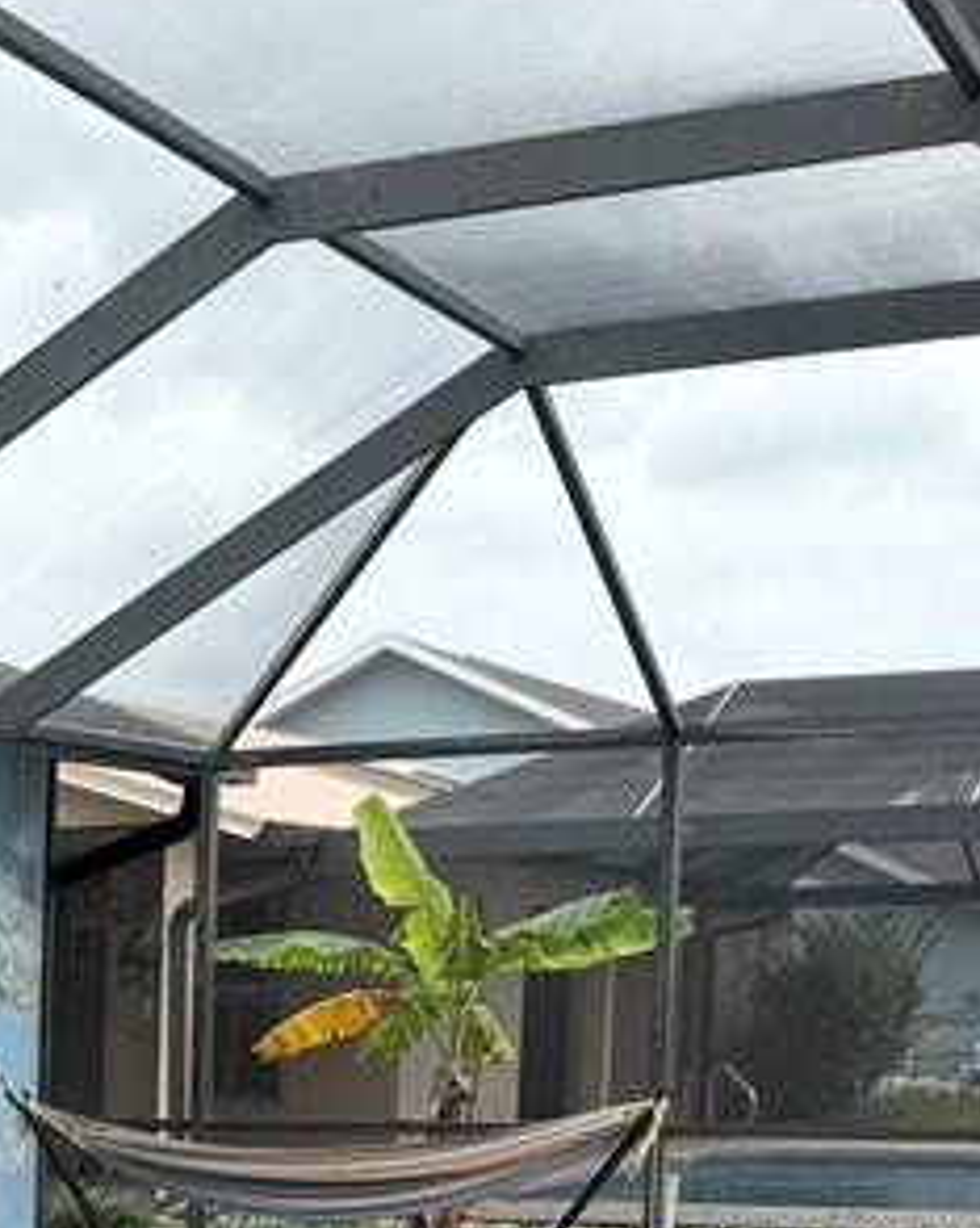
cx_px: -486
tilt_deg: -6.8
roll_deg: +0.1
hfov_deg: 17.0
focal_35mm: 82
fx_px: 2976
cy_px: 1417
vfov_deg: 21.8
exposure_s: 1/2525
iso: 80
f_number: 1.78
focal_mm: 6.76
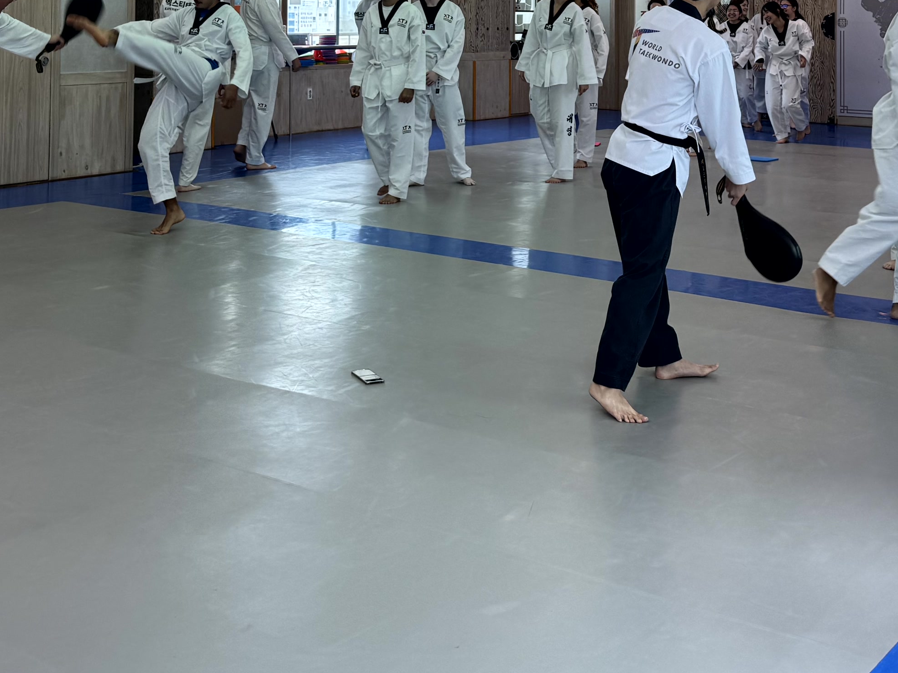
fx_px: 1323
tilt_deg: +1.5
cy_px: 3
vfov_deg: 27.0
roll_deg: -0.3
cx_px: 457
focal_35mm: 51
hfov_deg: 37.5
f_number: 1.78
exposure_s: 1/187
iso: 64
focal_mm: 6.76
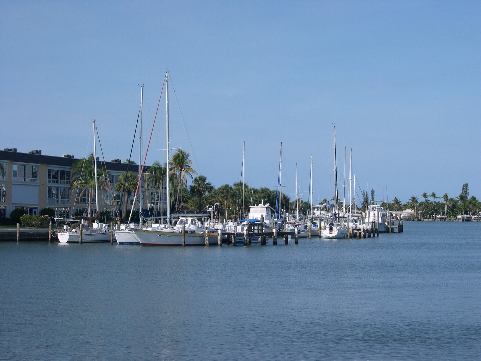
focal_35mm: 77
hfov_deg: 25.3
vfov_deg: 19.1
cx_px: 240
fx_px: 1070
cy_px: 180
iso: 100
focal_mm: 16.3
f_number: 10.8
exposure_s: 1/179
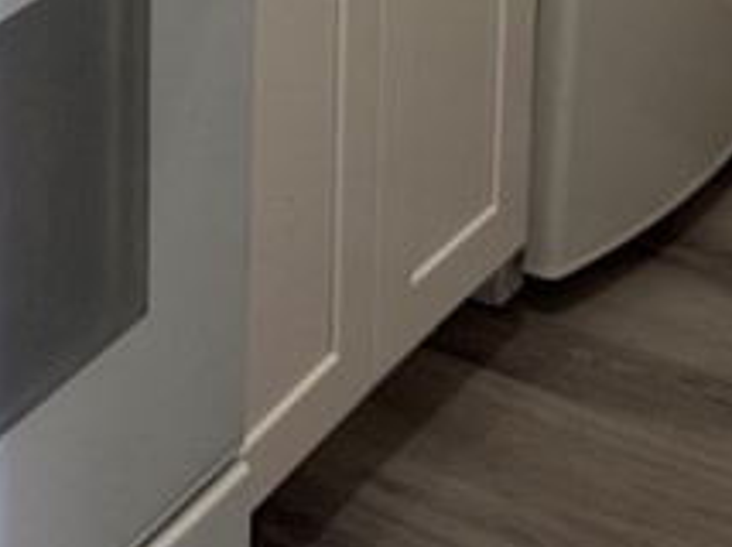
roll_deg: +2.6
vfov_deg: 12.2
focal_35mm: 115
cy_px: -304
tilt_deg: -16.4
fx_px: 2429
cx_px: -171
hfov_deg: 16.4
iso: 125
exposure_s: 1/60
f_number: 1.78
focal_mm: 6.76
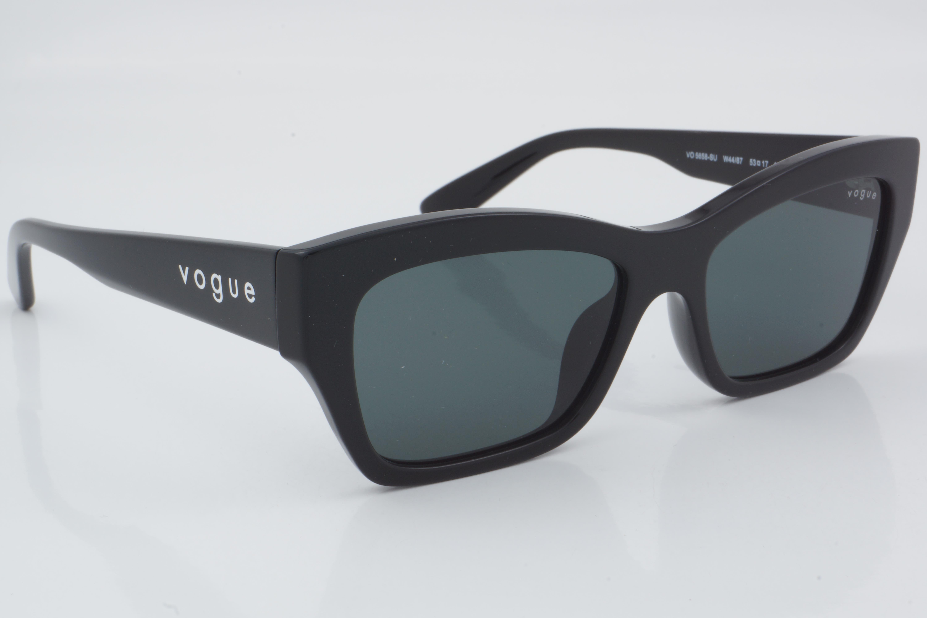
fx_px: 1931
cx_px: 464
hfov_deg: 27.0
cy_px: 309
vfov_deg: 18.2
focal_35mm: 75
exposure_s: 1/3
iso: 100
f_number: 32
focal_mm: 50
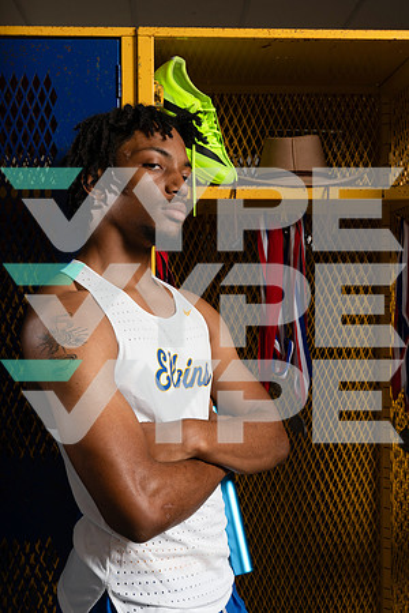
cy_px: 306
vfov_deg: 45.4
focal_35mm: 43
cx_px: 204
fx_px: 733
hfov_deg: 31.2
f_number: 8
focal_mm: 43
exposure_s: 1/250
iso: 125
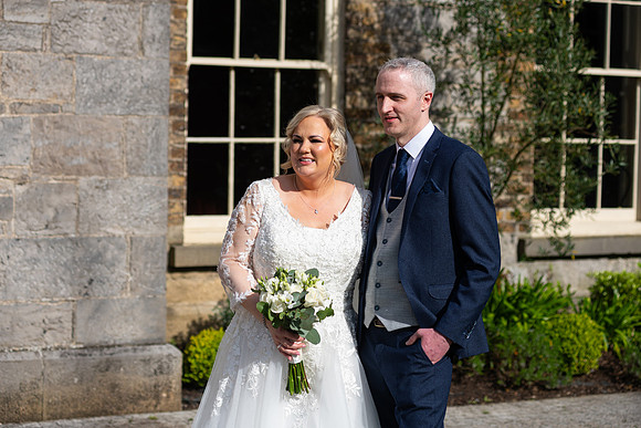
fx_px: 1638
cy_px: 214
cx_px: 320
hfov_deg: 22.1
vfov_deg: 14.9
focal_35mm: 92
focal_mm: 92
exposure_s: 1/640
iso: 80
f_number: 3.5
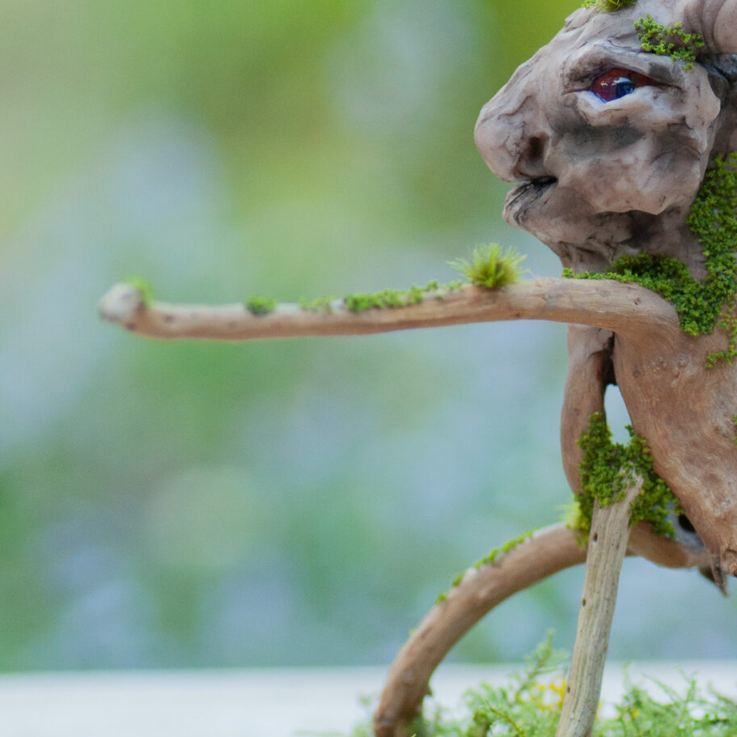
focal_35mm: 322
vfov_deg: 5.4
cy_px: 114
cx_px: 590
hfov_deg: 5.4
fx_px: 7756
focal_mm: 90
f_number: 5.6
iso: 500
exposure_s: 1/320
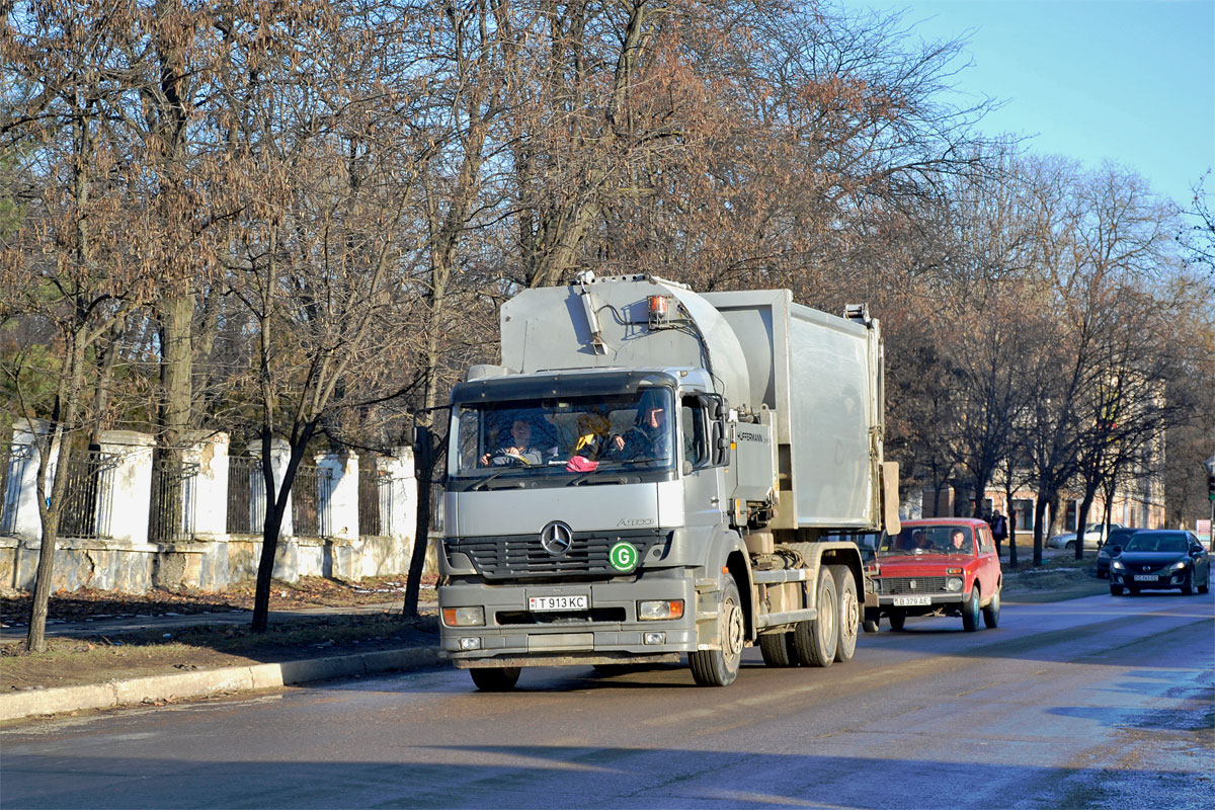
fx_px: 2632
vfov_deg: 17.5
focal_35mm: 78
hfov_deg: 26.0
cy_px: 405
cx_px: 608
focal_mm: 52
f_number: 5
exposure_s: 1/200
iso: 100
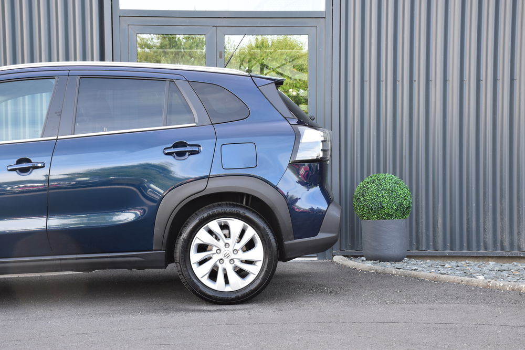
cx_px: 262
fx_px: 1050
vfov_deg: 18.9
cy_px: 175
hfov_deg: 28.1
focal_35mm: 72
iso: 400
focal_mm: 48
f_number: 8
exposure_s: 1/80
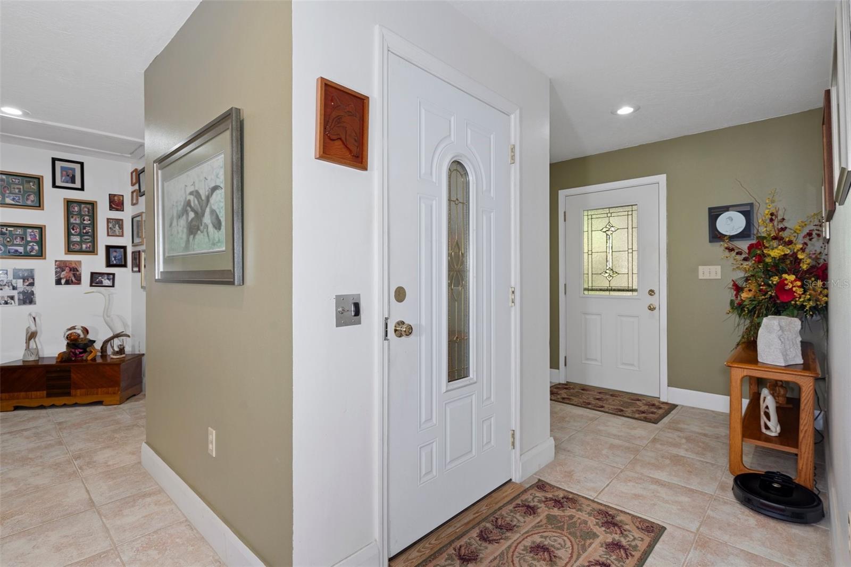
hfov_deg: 93.3
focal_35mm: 17
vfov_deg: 70.4
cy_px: 284
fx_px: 402
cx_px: 426
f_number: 8
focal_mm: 17
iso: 400
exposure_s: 1.6
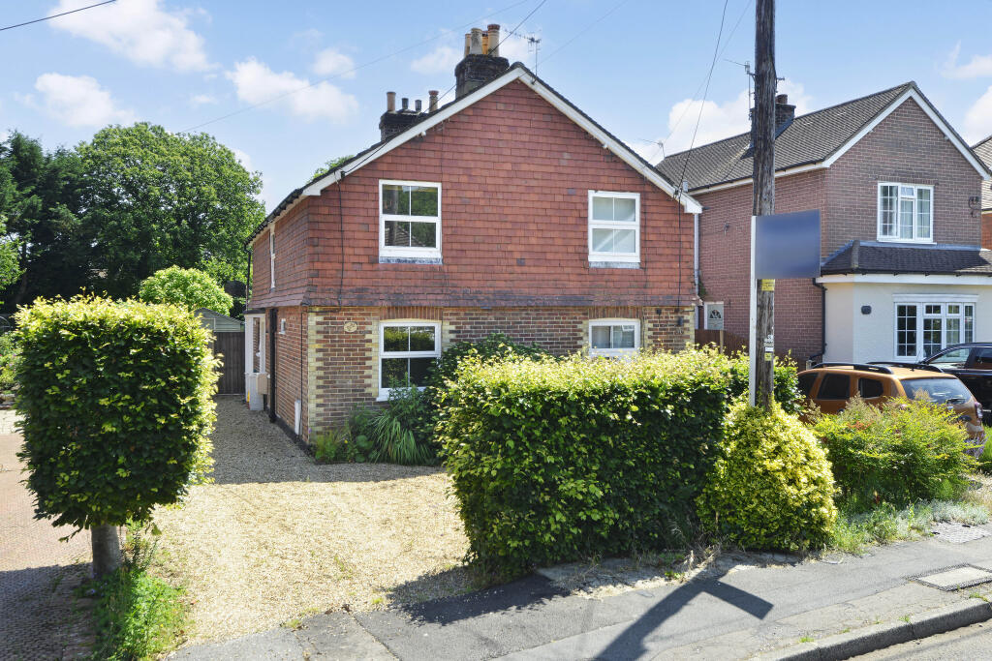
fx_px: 827
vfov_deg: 43.6
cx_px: 496
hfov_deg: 61.9
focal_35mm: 30
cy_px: 330
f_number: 14
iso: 400
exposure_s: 1/80
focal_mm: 30
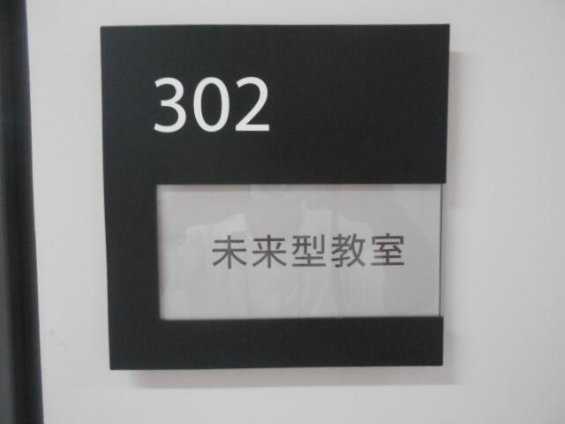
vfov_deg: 53.1
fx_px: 424
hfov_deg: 67.3
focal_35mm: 26
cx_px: 282
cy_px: 212
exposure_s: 1/60
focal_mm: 4.6
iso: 800
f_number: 3.2
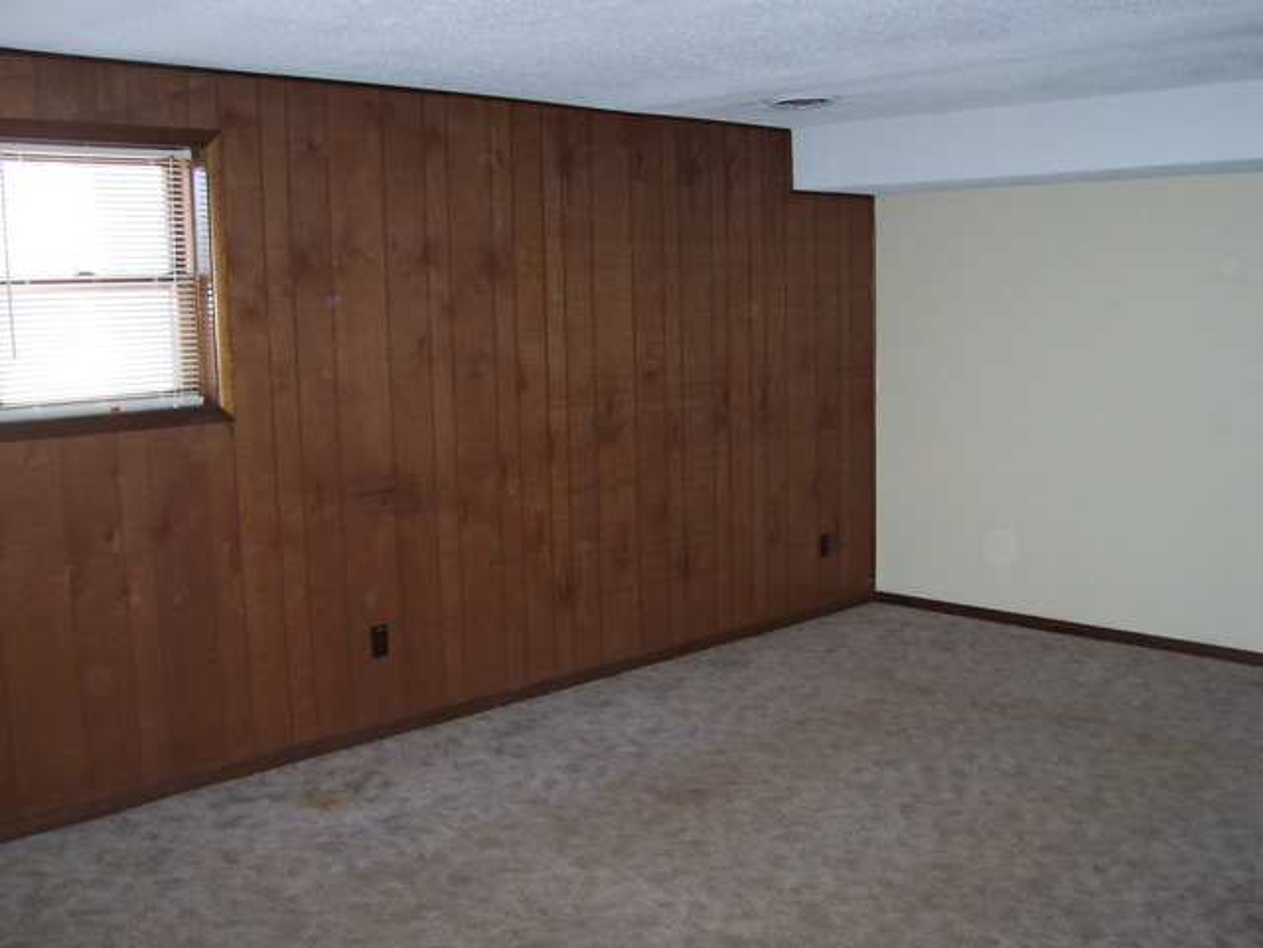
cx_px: 632
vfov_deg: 38.7
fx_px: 1350
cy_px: 474
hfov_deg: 50.1
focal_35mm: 37
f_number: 2.8
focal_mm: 5.6
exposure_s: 1/60
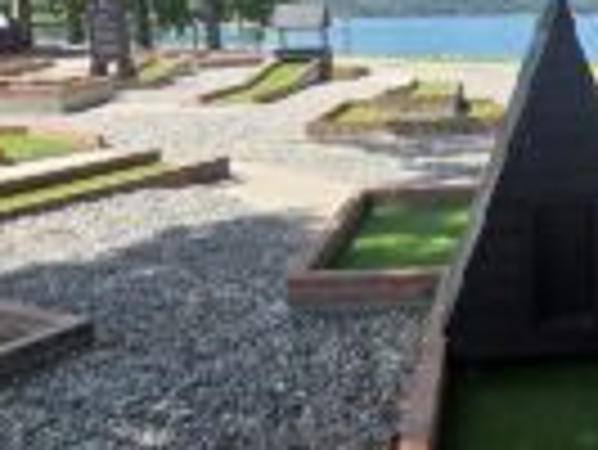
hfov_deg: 43.6
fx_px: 674
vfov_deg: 36.1
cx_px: 540
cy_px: 117
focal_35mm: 39
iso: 40
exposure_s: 1/1179
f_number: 1.9
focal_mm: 2.2
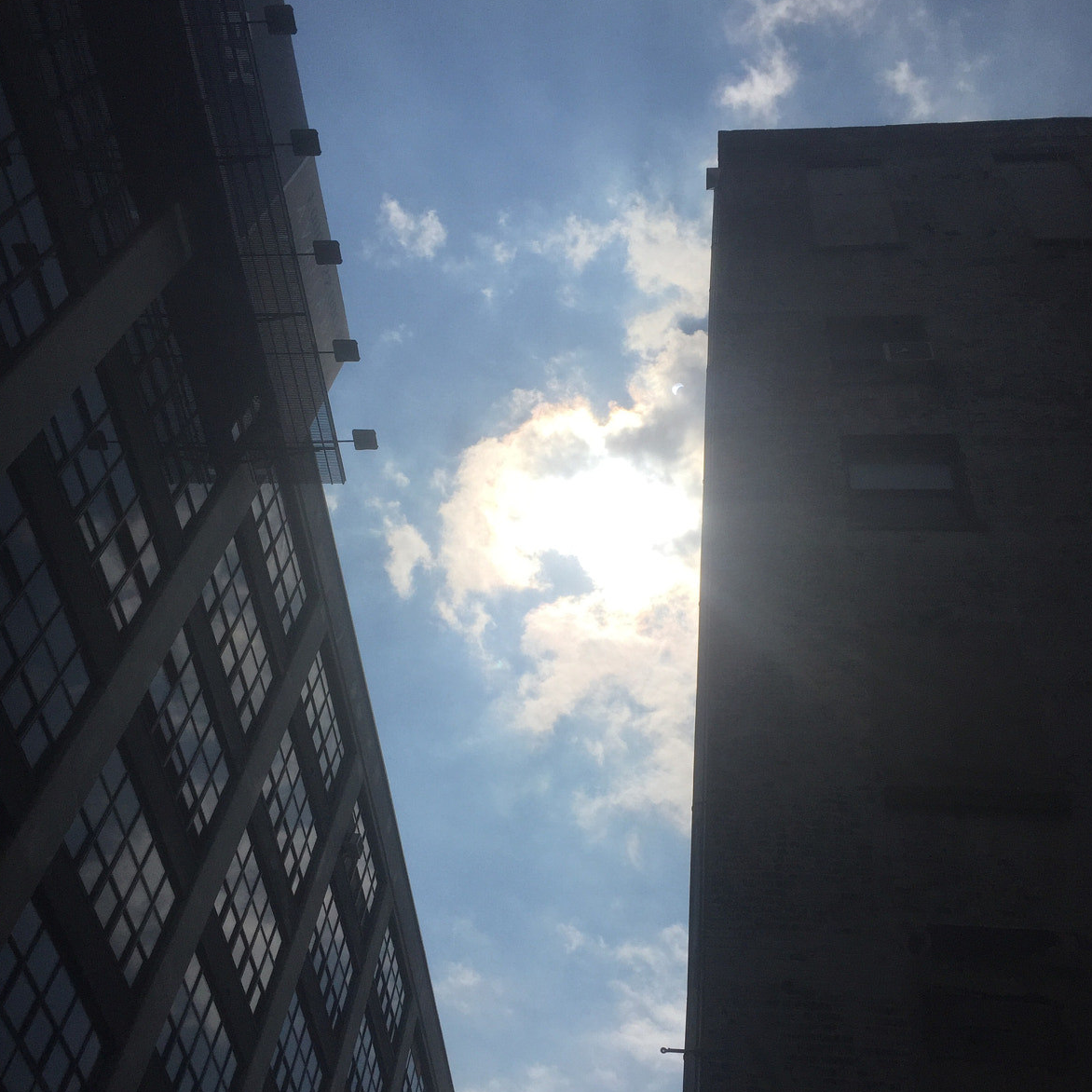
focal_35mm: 35
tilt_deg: +56.9
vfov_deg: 47.2
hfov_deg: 47.2
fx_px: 1249
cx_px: 553
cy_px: 590
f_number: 2.2
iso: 32
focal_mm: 4.15
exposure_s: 1/7937
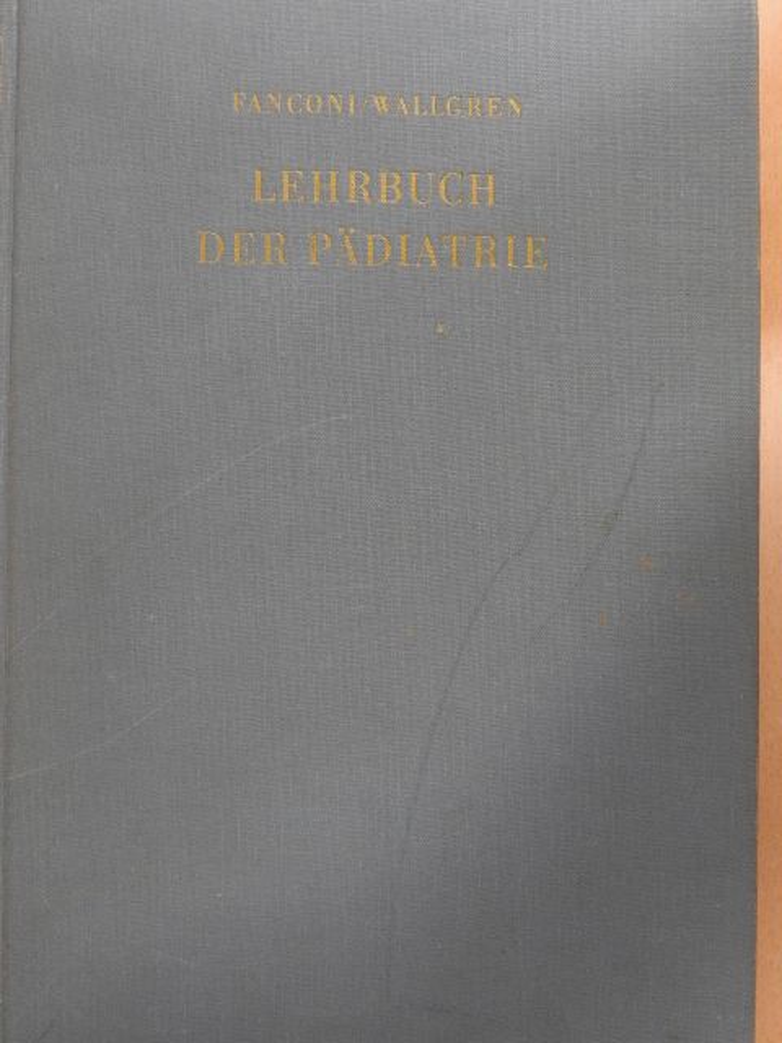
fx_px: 1355
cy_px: 522
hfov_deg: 32.2
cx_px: 391
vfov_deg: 42.1
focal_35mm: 45
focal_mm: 8.1
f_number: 4
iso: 400
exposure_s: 1/10
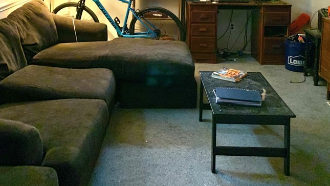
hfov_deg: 45.4
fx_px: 394
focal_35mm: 45
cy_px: -9
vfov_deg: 25.0
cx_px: 148
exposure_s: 1/30
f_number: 1.8
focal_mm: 4.25
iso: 640
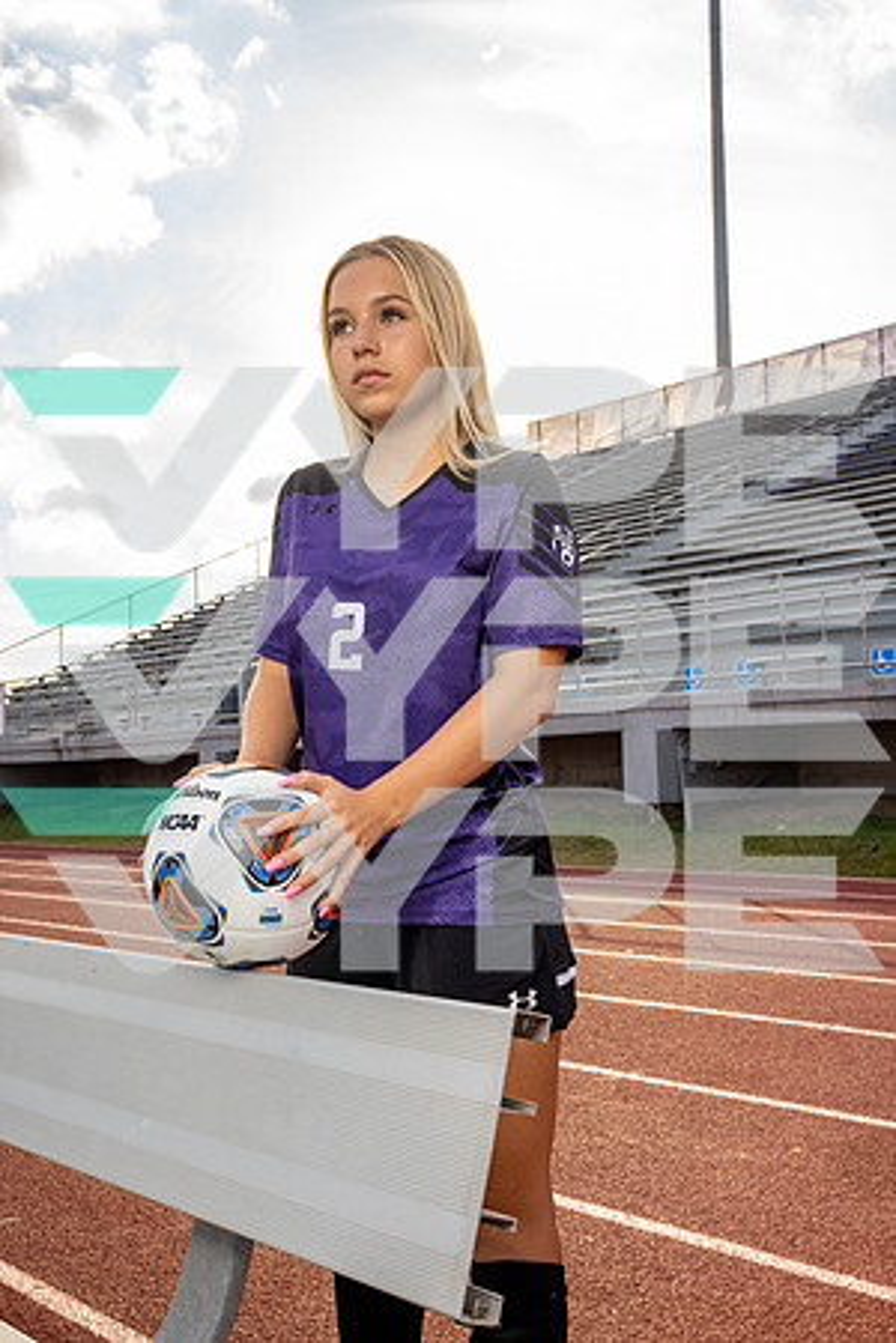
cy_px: 672
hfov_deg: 33.4
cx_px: 448
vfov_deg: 48.5
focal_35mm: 40
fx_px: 1493
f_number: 11
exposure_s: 1/250
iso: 500
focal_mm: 40
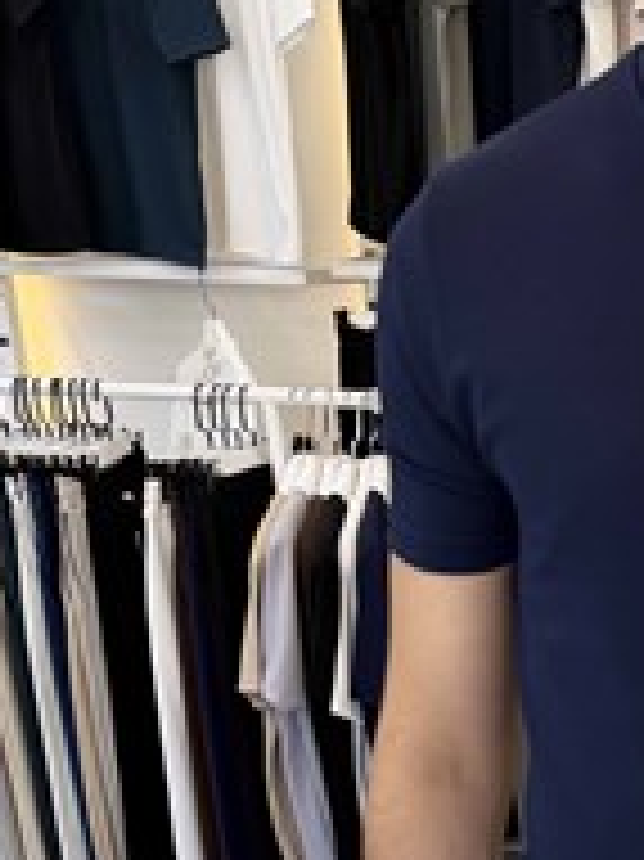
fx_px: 1664
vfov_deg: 24.7
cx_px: 811
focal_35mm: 67
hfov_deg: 20.3
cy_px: 1155
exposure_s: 1/152
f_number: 1.78
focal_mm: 6.76
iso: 64
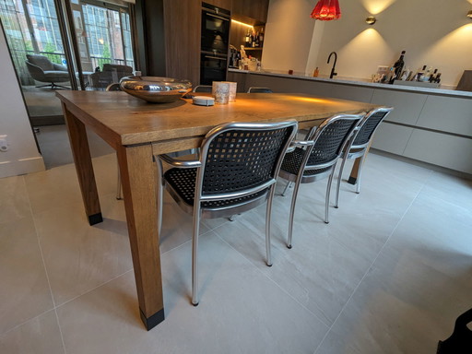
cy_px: 177
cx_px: 236
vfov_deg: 78.1
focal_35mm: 16
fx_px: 218
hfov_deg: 94.5
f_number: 2.2
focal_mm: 2.35
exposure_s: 1/33.3
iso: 288
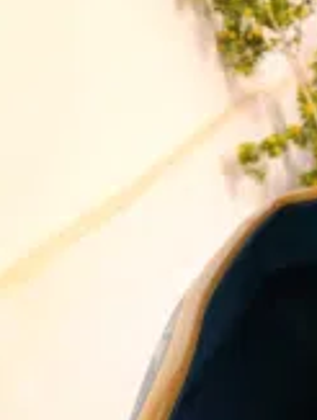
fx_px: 681
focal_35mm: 56
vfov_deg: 31.7
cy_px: 420
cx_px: 384
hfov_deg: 23.8
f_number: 1.7
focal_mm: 6.11
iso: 50
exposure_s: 1/117
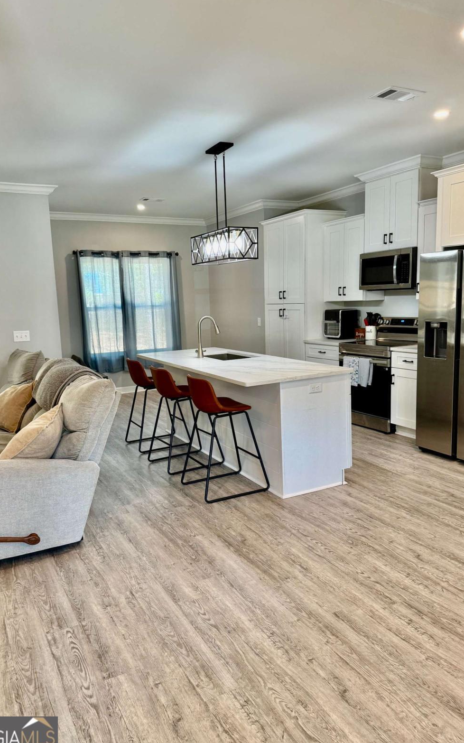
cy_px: 375
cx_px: 229
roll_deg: +1.9
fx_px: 526
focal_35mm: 26
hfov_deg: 47.6
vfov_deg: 70.4
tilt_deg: -8.3
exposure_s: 1/120
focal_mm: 6.76
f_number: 1.78
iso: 125
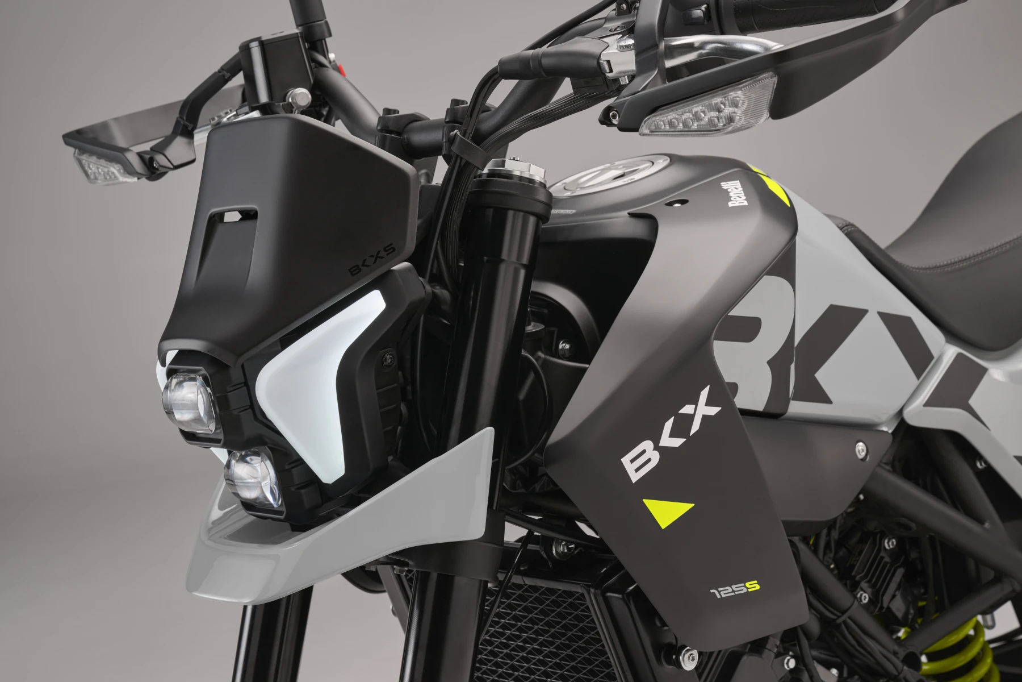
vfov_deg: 19.5
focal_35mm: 70
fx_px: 1987
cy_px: 341
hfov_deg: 28.8
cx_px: 511
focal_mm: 70
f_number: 11
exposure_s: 1/30
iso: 100
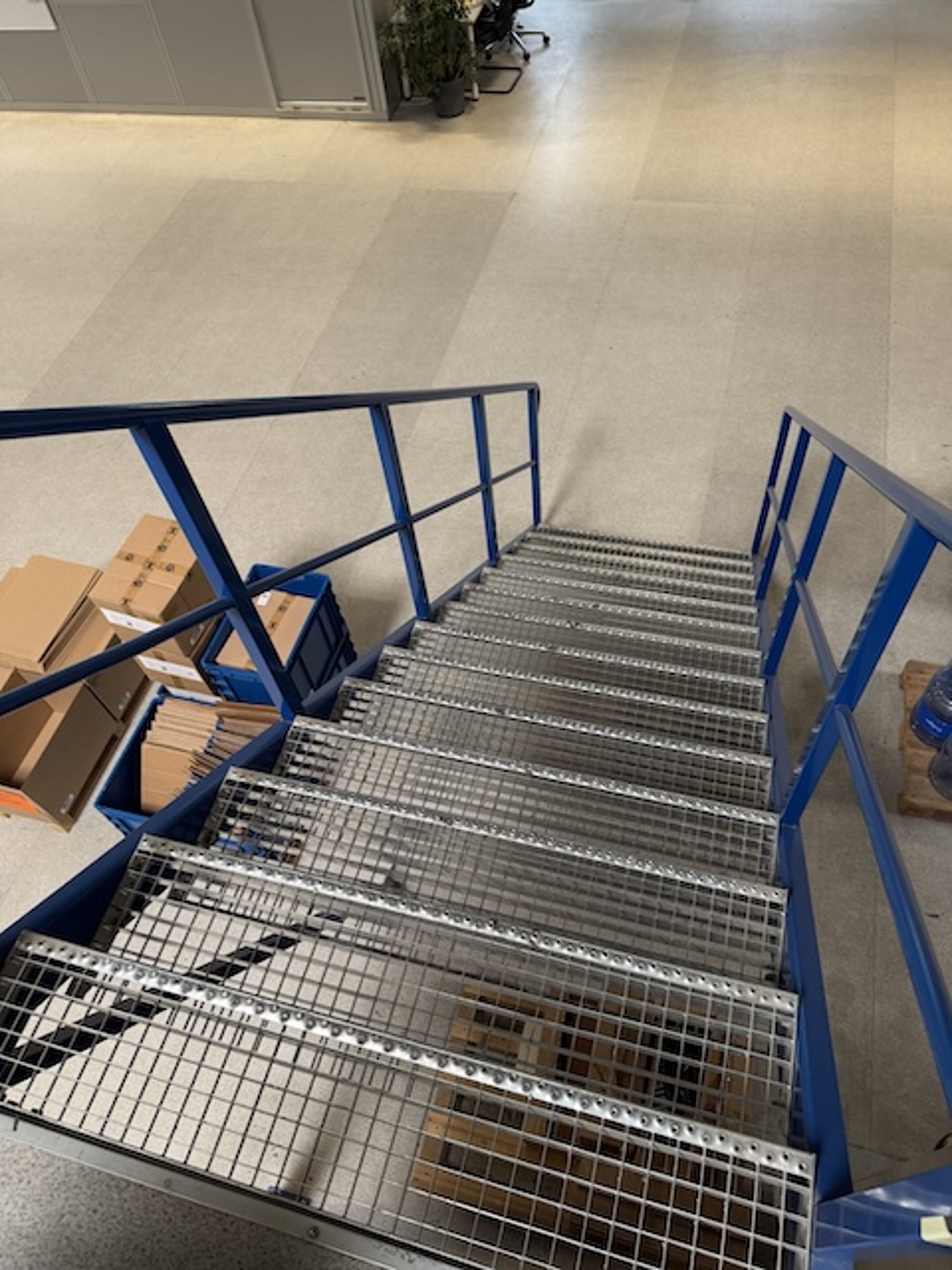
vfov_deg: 71.6
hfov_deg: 56.8
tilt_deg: -51.9
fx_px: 880
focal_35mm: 24
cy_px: 635
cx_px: 476
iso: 200
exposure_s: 1/121
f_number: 1.78
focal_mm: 6.76
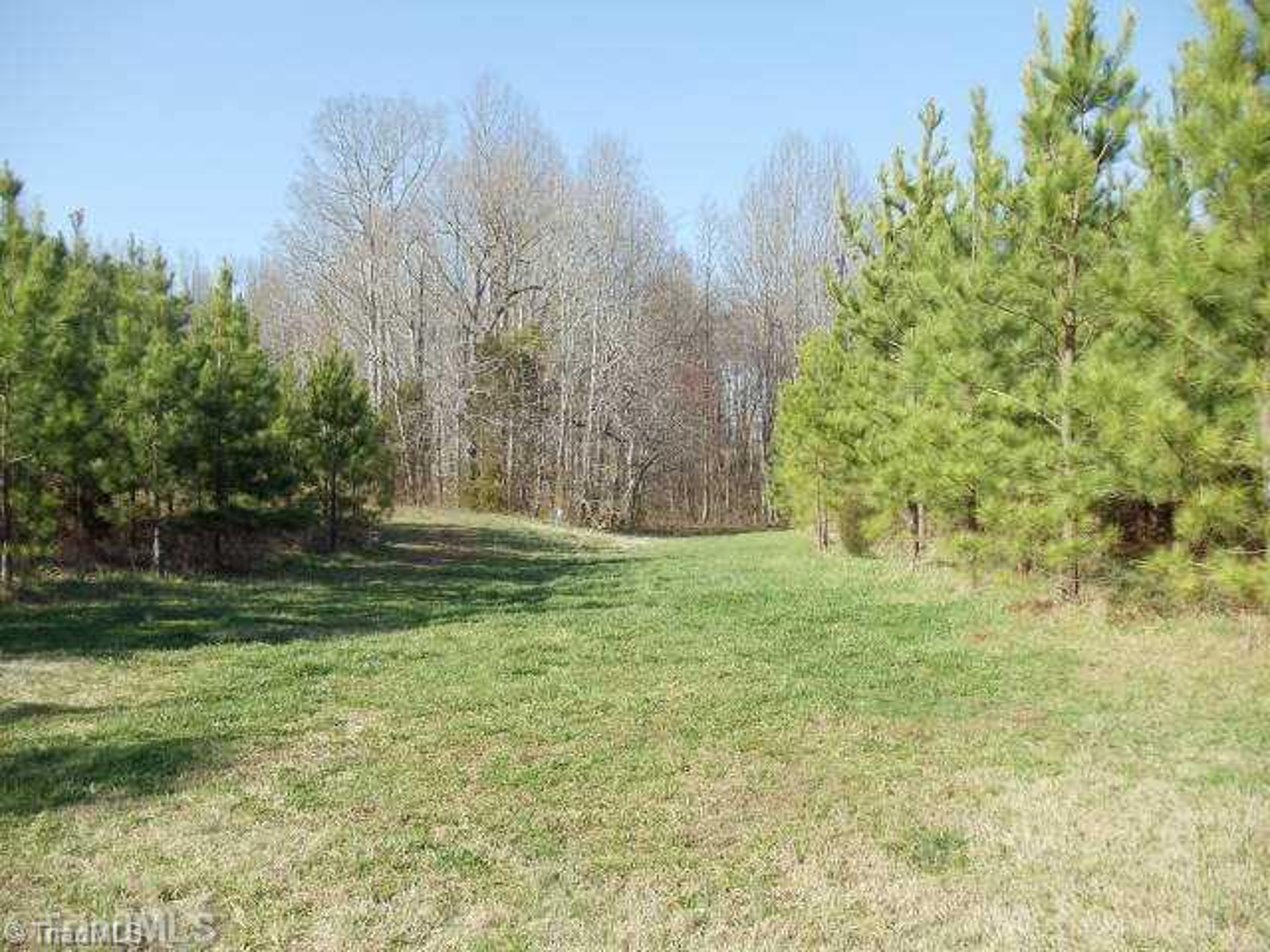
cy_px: 476
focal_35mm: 44
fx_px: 1614
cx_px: 635
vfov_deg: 32.9
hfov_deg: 42.9
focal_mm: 6
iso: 80
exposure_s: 1/100
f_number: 7.1
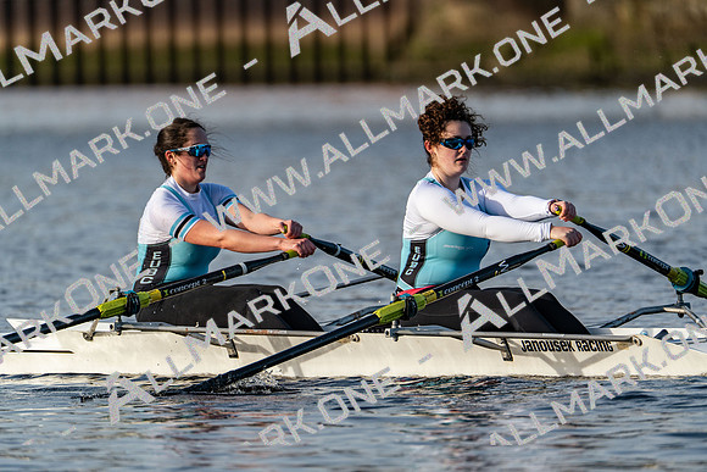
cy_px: 236
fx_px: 11786
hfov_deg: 3.4
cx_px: 354
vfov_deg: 2.3
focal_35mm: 600
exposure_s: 1/2000
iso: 640
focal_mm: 600
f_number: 6.3
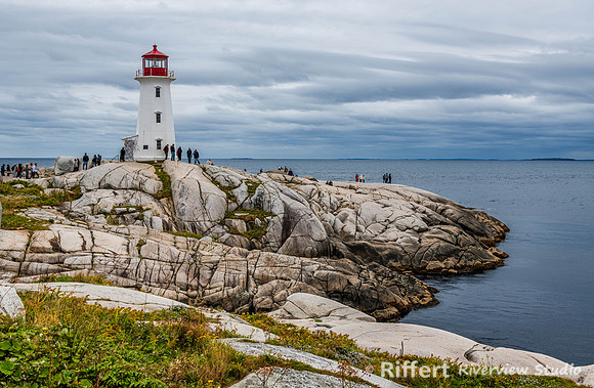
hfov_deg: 47.0
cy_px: 188
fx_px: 684
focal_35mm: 42
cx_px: 293
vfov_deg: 31.7
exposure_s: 1/200
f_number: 8
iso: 64
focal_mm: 40
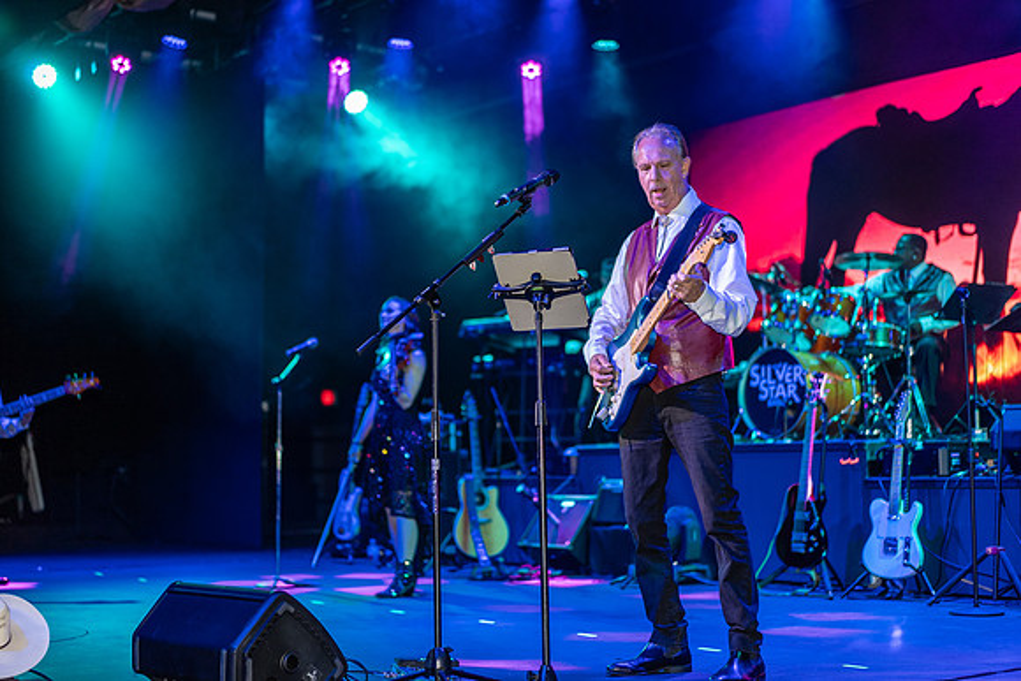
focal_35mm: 55
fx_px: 1560
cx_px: 510
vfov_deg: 24.6
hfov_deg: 36.2
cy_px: 340
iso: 320
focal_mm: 55
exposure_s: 1/200
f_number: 1.8
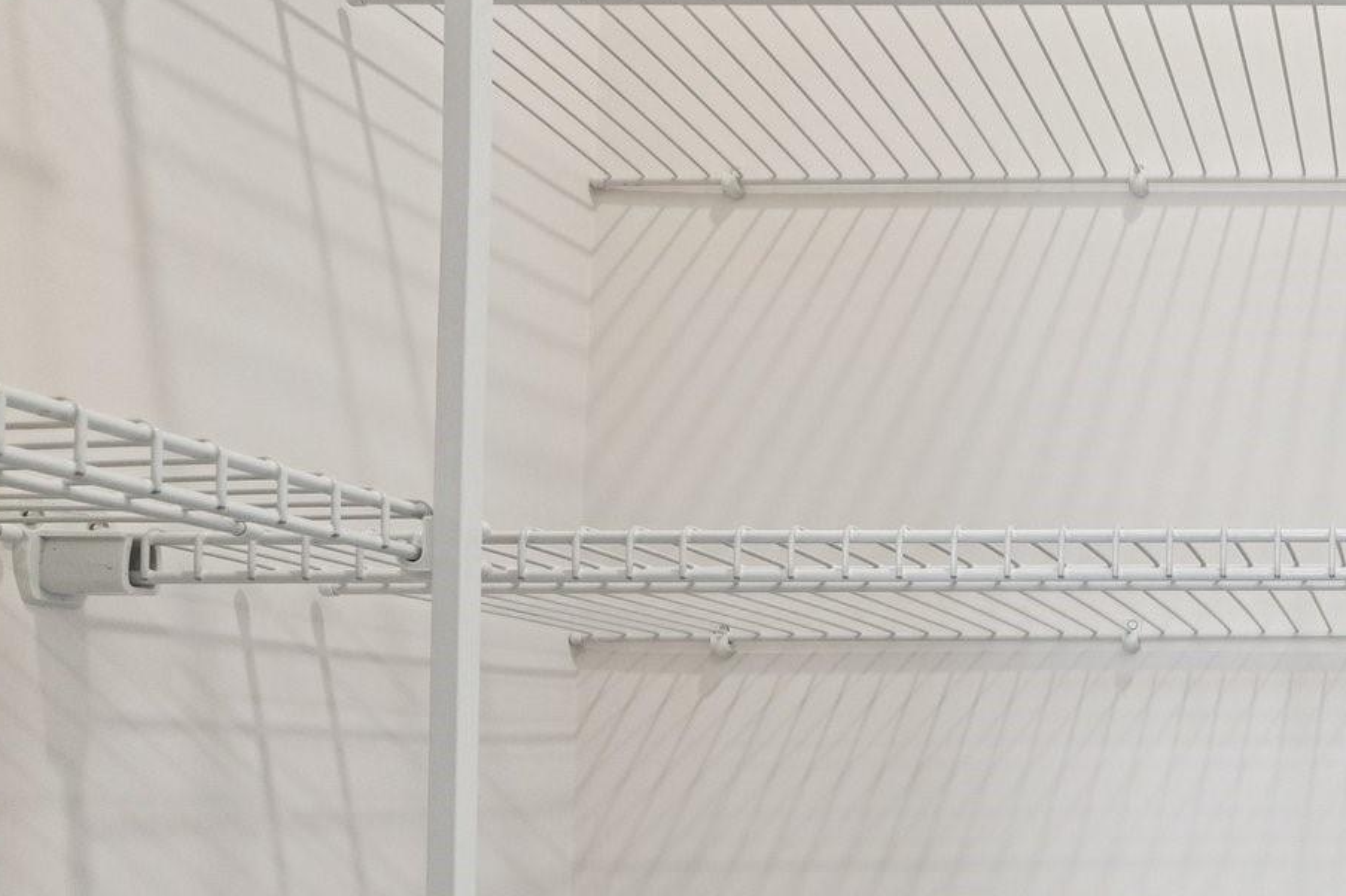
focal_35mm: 34
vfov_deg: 37.0
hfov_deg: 49.5
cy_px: 757
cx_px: 1219
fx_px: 1271
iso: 400
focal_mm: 10
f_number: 8
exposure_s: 1/10
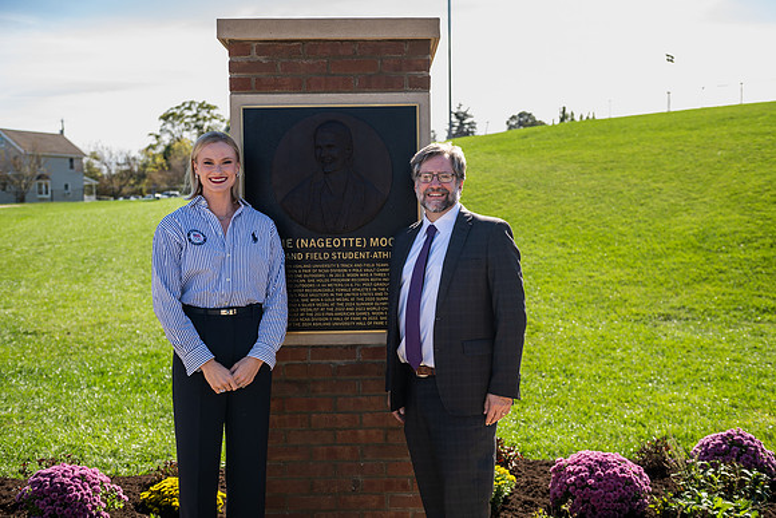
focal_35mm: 44
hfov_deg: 44.5
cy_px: 259
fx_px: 949
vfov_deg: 30.5
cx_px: 388
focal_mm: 44
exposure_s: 1/200
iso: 50
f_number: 3.5
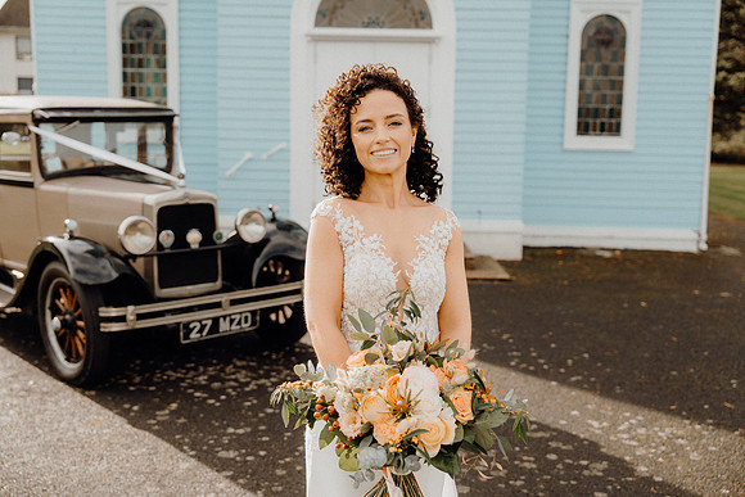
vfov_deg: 31.2
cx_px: 372
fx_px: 890
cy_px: 248
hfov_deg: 45.4
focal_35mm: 43
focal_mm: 43
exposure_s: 1/500
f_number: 3.5
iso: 125
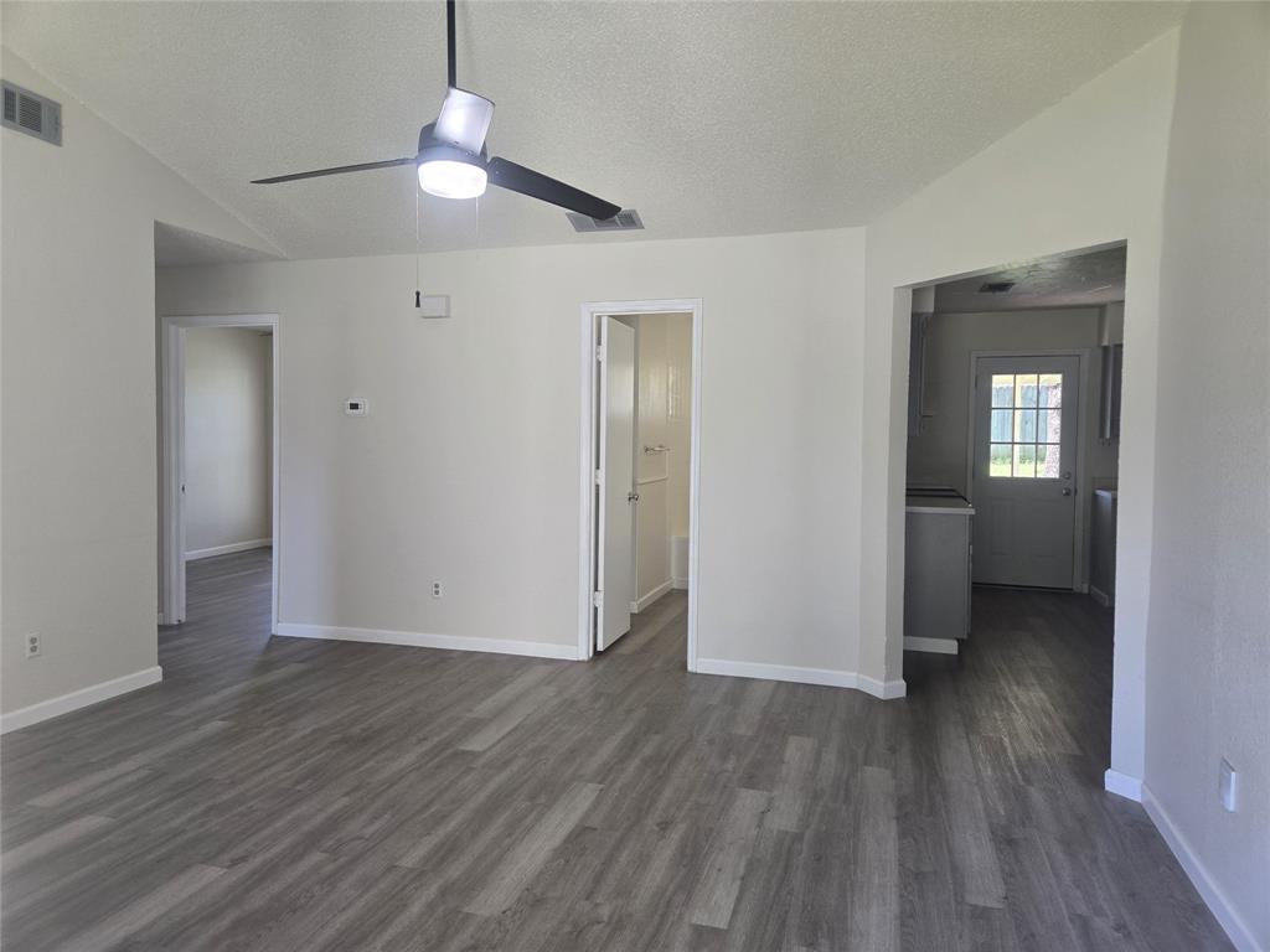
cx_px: 635
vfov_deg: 58.9
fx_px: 844
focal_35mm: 23
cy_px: 476
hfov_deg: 73.9
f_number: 1.8
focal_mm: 5.4
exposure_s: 1/120
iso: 80
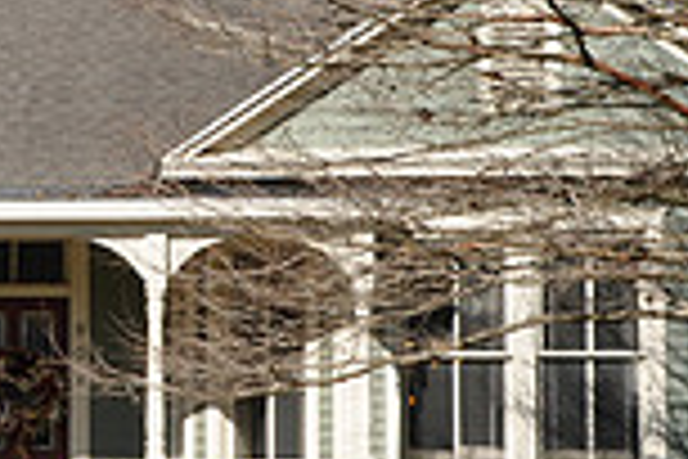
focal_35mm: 159
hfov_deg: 12.8
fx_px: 3038
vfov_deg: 8.6
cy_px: 313
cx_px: 81
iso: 200
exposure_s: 1/160
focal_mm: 28
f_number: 13
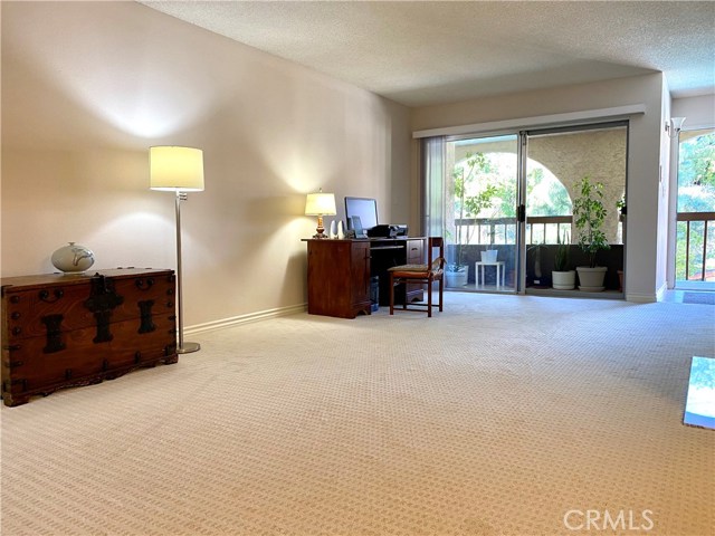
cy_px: 268
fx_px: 537
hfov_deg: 67.3
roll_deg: +0.2
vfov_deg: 53.1
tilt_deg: -2.5
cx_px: 358
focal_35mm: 26
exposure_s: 1/60
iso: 100
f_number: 1.8
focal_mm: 4.25
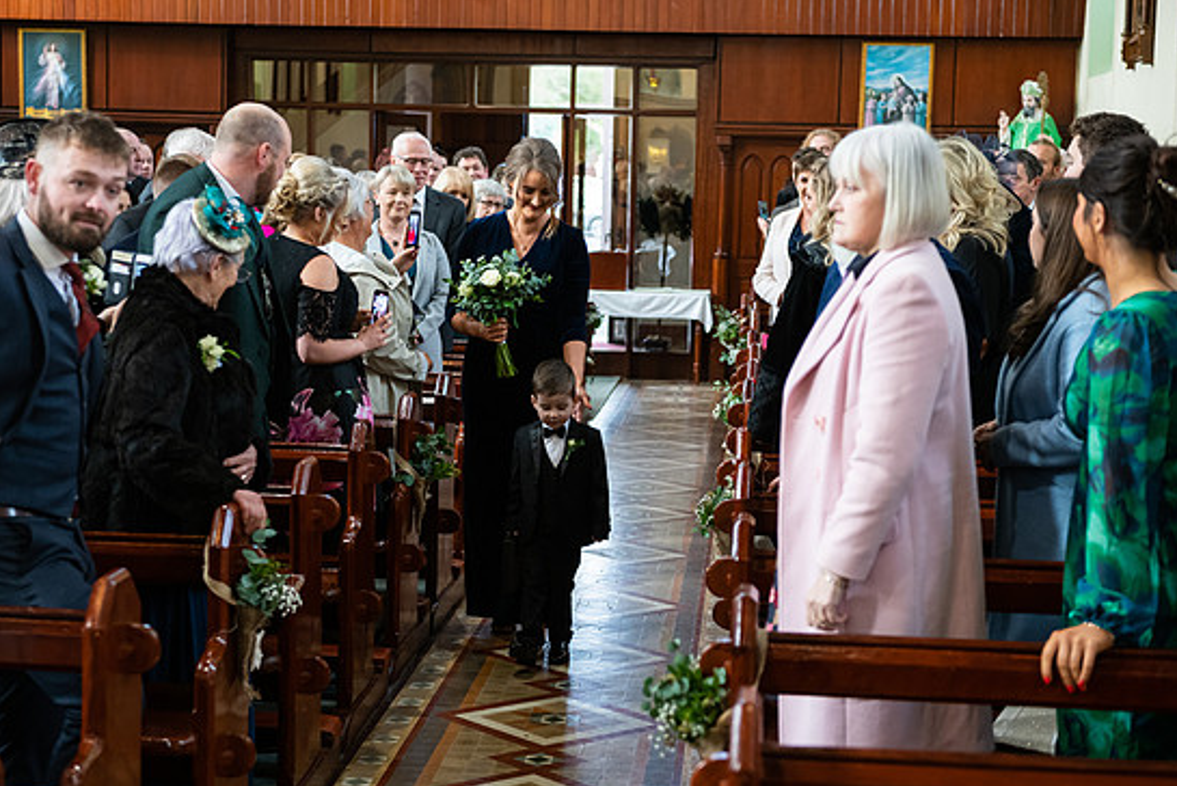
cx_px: 555
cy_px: 401
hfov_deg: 30.5
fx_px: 2159
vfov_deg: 20.6
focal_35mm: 66
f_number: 3.5
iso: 800
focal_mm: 62
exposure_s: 1/160
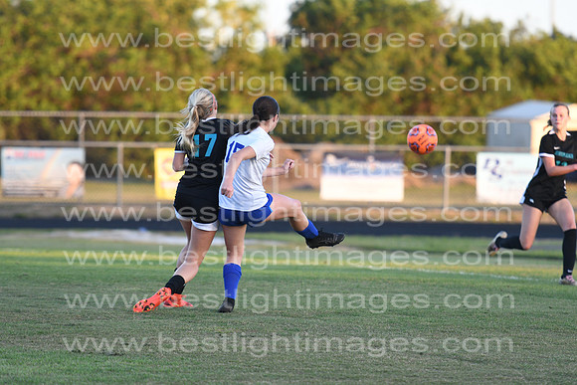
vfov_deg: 5.1
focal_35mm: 270
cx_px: 288
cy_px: 192
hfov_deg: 7.6
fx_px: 4328
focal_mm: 180
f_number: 2.8
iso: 450
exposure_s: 1/800
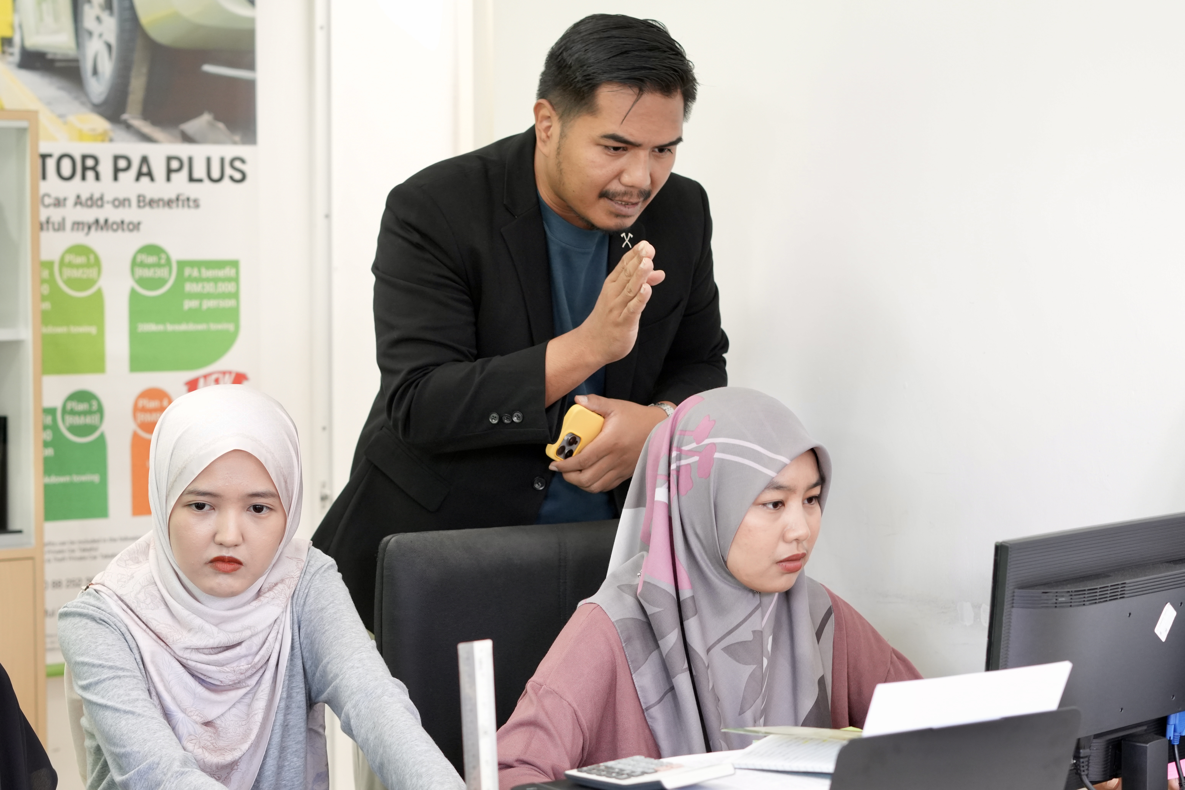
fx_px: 2469
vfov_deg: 18.2
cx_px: 592
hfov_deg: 27.0
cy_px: 395
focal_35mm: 75
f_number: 3.5
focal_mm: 50
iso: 800
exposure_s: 1/50
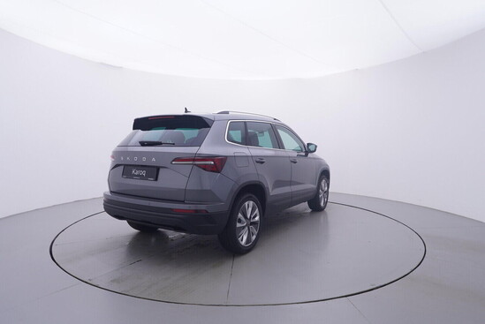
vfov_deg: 56.2
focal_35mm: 22
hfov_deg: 77.3
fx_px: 303
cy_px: 162
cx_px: 242
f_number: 5
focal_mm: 15
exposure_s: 1/80
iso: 200
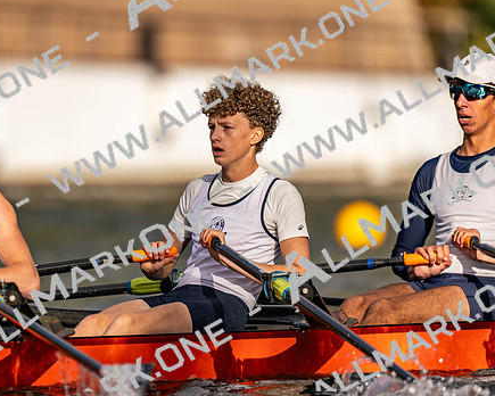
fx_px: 10988
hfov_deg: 2.6
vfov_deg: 2.1
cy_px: 197
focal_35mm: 750
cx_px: 188
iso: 90
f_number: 4
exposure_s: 1/2500
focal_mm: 600
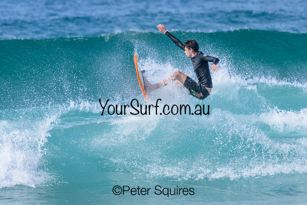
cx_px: 154
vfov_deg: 1.5
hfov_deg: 2.3
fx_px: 7676
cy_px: 102
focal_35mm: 900
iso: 1400
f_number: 11
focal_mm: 900
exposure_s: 1/2000
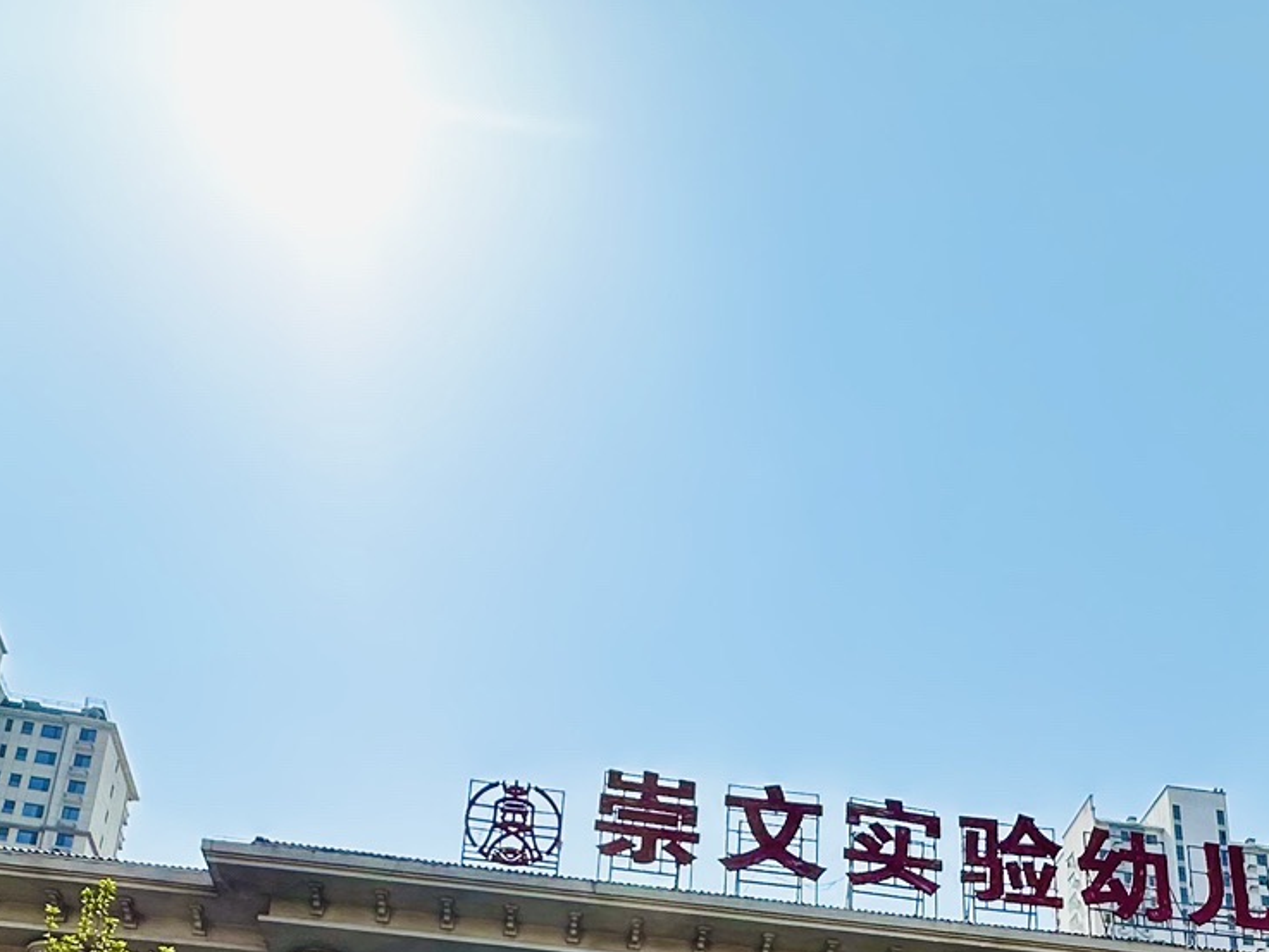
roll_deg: -2.8
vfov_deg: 30.5
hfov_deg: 48.6
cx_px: 775
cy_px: 1209
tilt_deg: +18.6
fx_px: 1393
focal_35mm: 38
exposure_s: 1/2353
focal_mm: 2.22
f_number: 2.2
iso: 50
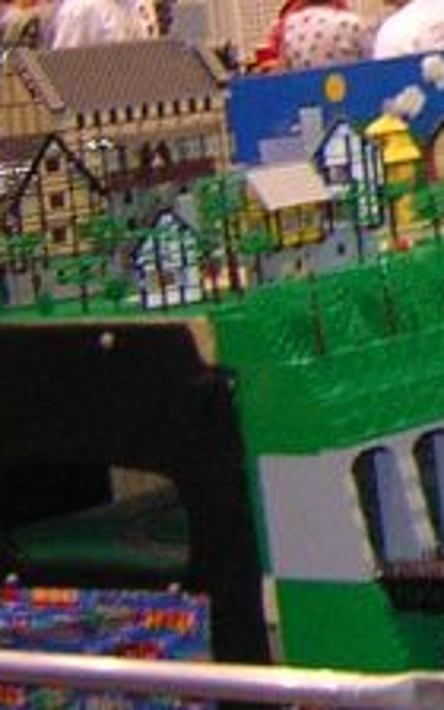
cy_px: -114
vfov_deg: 14.9
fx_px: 2633
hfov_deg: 8.4
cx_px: 1221
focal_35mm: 136
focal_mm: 4.7
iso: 389
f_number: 2.6
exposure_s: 1/60.1
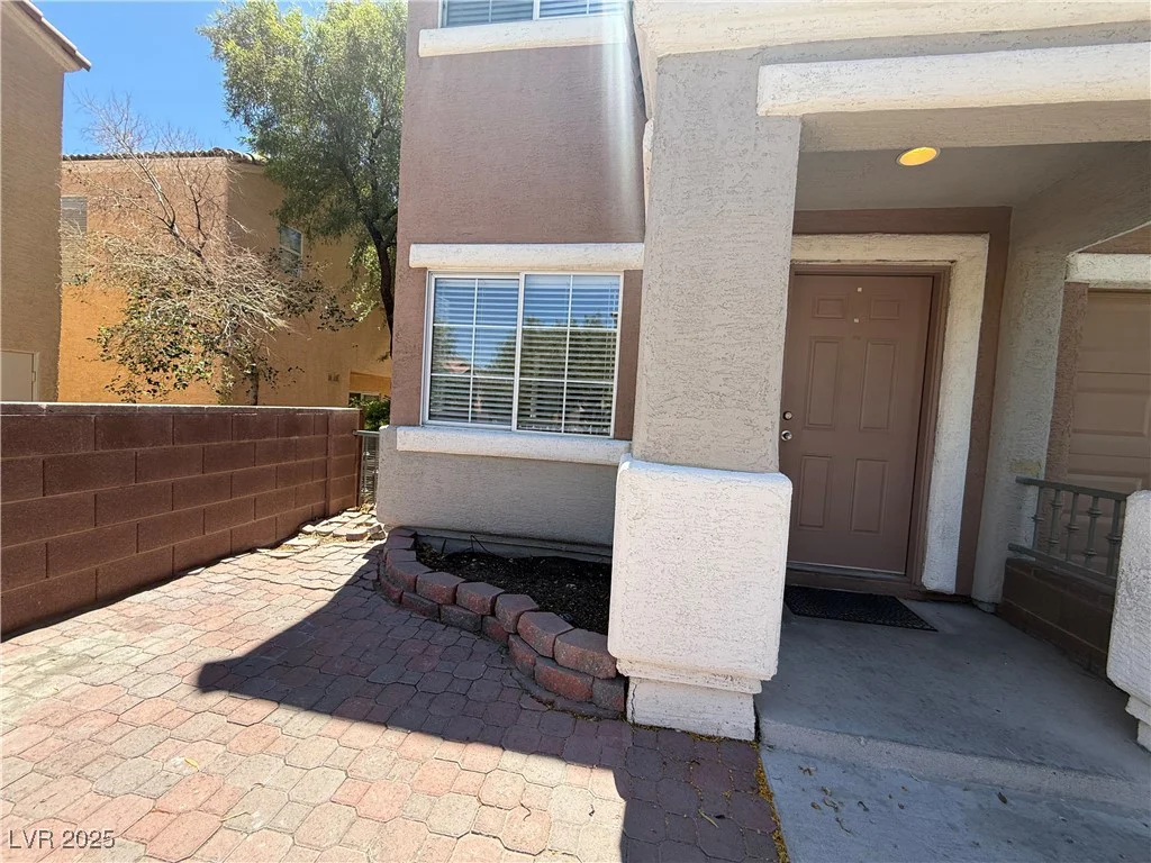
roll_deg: -3.7
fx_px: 466
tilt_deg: -1.3
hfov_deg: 102.1
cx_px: 576
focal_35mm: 14
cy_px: 432
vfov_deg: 85.7
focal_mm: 2.22
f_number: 2.2
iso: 50
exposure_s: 1/760
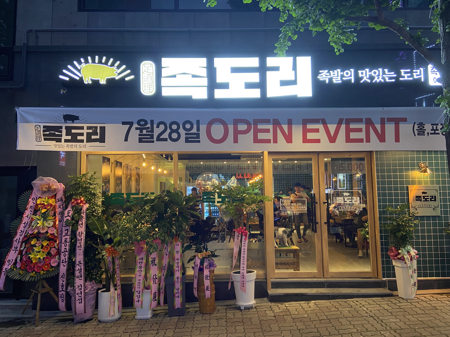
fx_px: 338
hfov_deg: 67.3
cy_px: 168
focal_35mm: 26
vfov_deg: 53.1
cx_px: 225
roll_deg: +0.4
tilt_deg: +4.0
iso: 80
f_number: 1.8
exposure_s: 1/60
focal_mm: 4.25
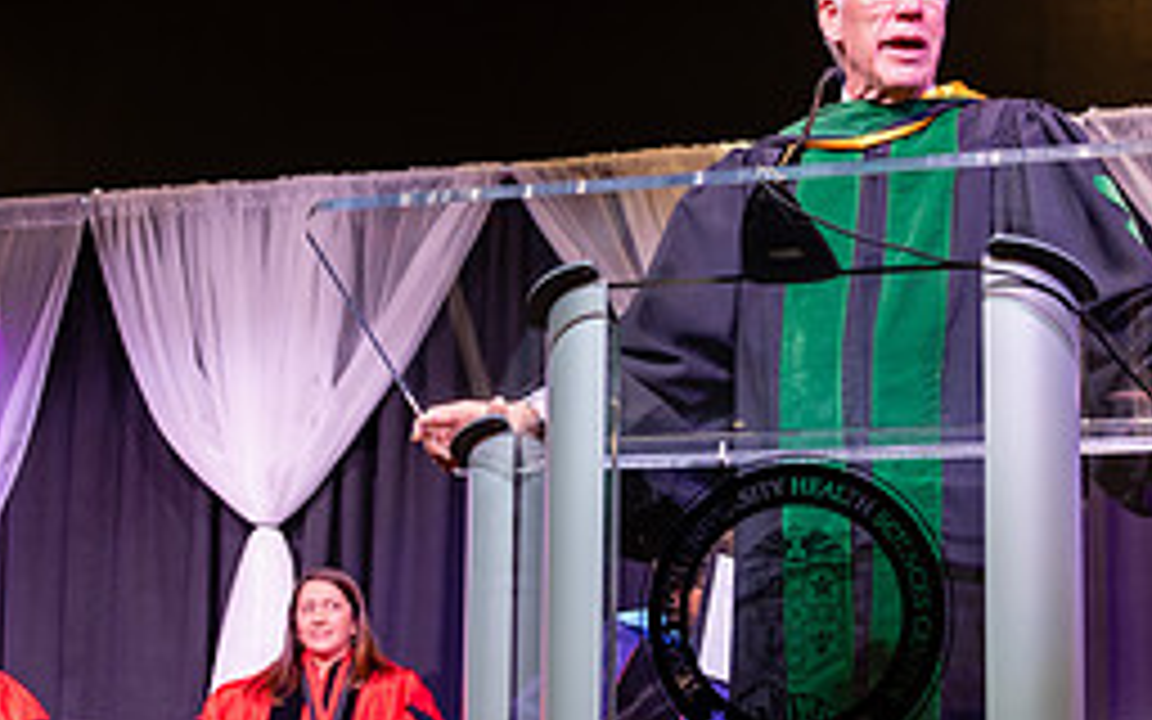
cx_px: 664
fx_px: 2135
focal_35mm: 68
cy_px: 540
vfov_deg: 19.0
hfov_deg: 30.2
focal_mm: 27
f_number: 2.8
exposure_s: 1/160
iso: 320
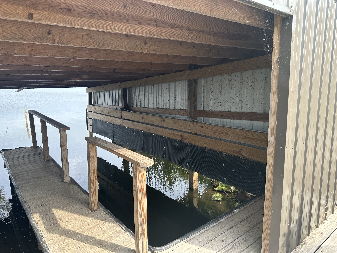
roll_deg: +0.8
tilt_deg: -9.1
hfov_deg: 71.6
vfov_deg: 56.8
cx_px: 168
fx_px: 234
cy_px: 126
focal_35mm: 24
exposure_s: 1/623
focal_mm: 6.86
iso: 80
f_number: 1.78
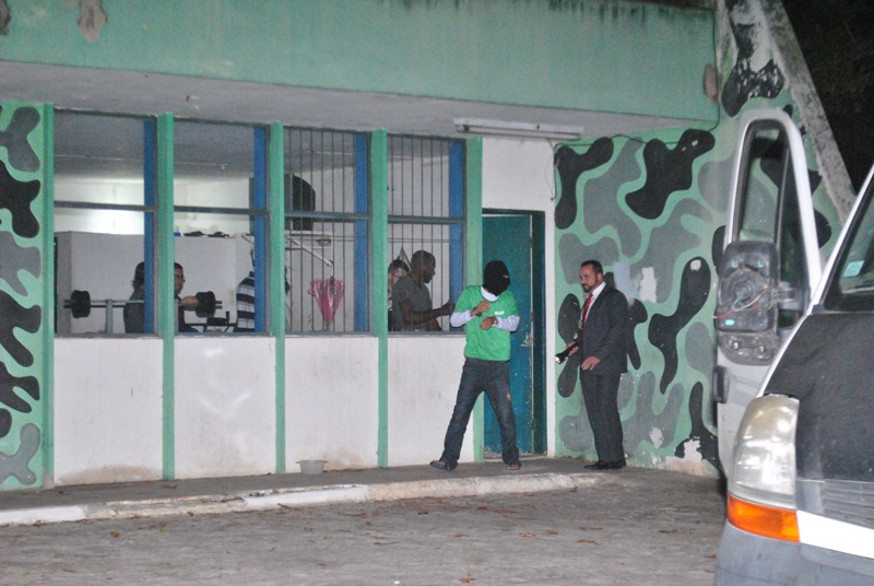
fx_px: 1896
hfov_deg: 26.0
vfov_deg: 17.6
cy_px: 293
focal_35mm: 78
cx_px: 437
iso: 1600
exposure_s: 1/60
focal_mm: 52
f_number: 5.6
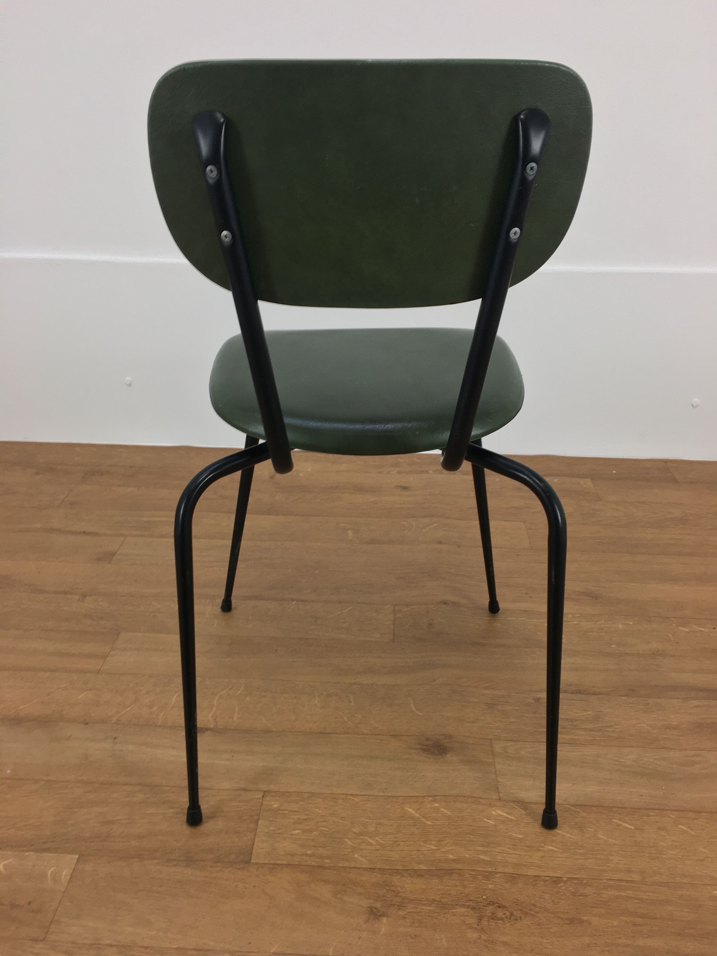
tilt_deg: -24.4
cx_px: 358
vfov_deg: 61.7
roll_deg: -1.4
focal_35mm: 29
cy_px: 478
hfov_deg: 48.2
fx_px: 801
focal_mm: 4.15
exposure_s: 1/33
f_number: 2.2
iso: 32
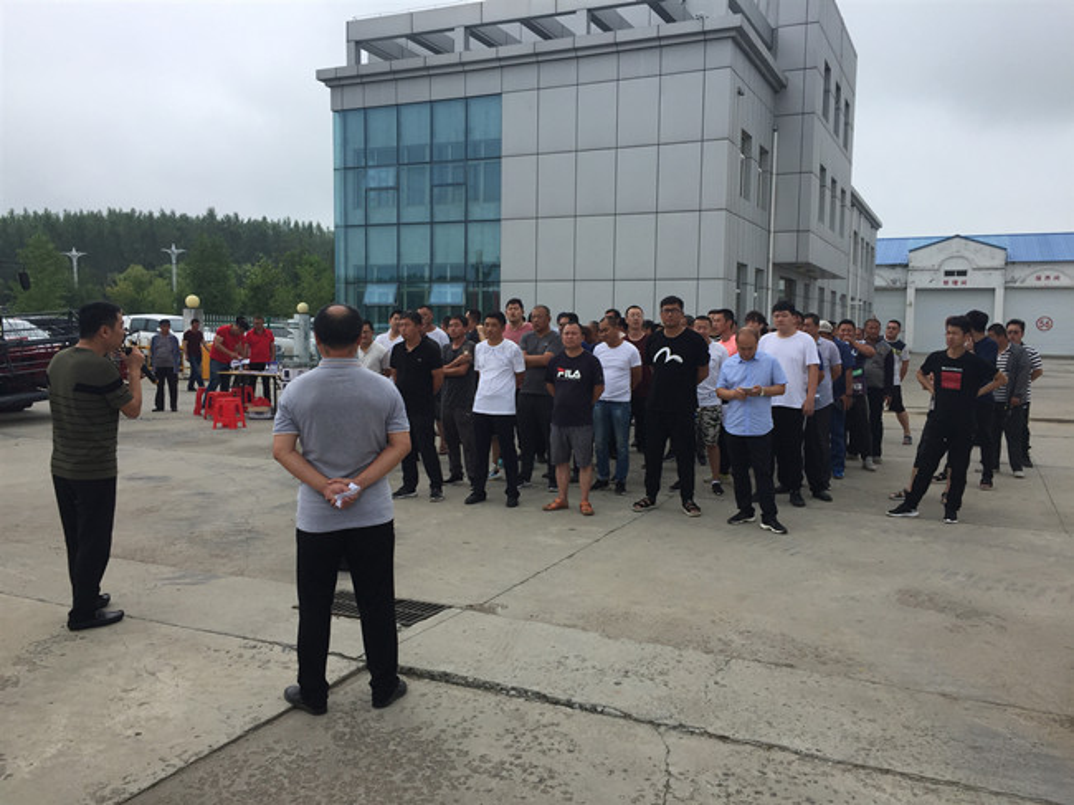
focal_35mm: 29
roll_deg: -2.8
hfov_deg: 61.7
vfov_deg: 48.2
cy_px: 402
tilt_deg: -5.5
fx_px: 899
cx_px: 537
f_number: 2.2
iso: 32
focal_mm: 4.15
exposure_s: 1/920
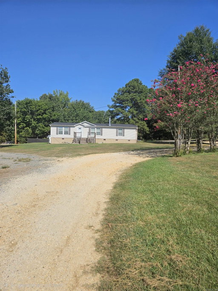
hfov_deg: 58.9
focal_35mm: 23
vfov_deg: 73.9
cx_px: 109
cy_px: 146
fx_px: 193
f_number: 1.8
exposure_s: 1/3333
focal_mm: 5.4
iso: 25
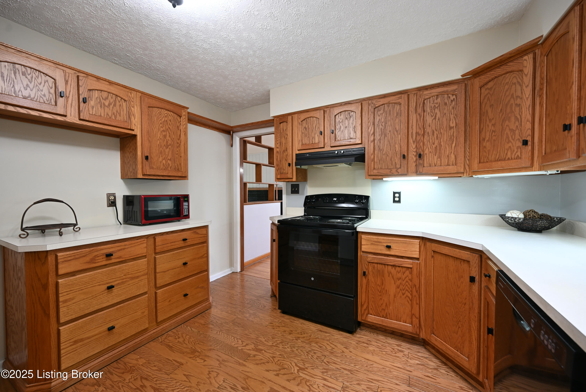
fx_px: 228
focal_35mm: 14
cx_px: 293
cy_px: 196
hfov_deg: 104.2
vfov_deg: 81.3
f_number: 5
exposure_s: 1/10
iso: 560
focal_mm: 14
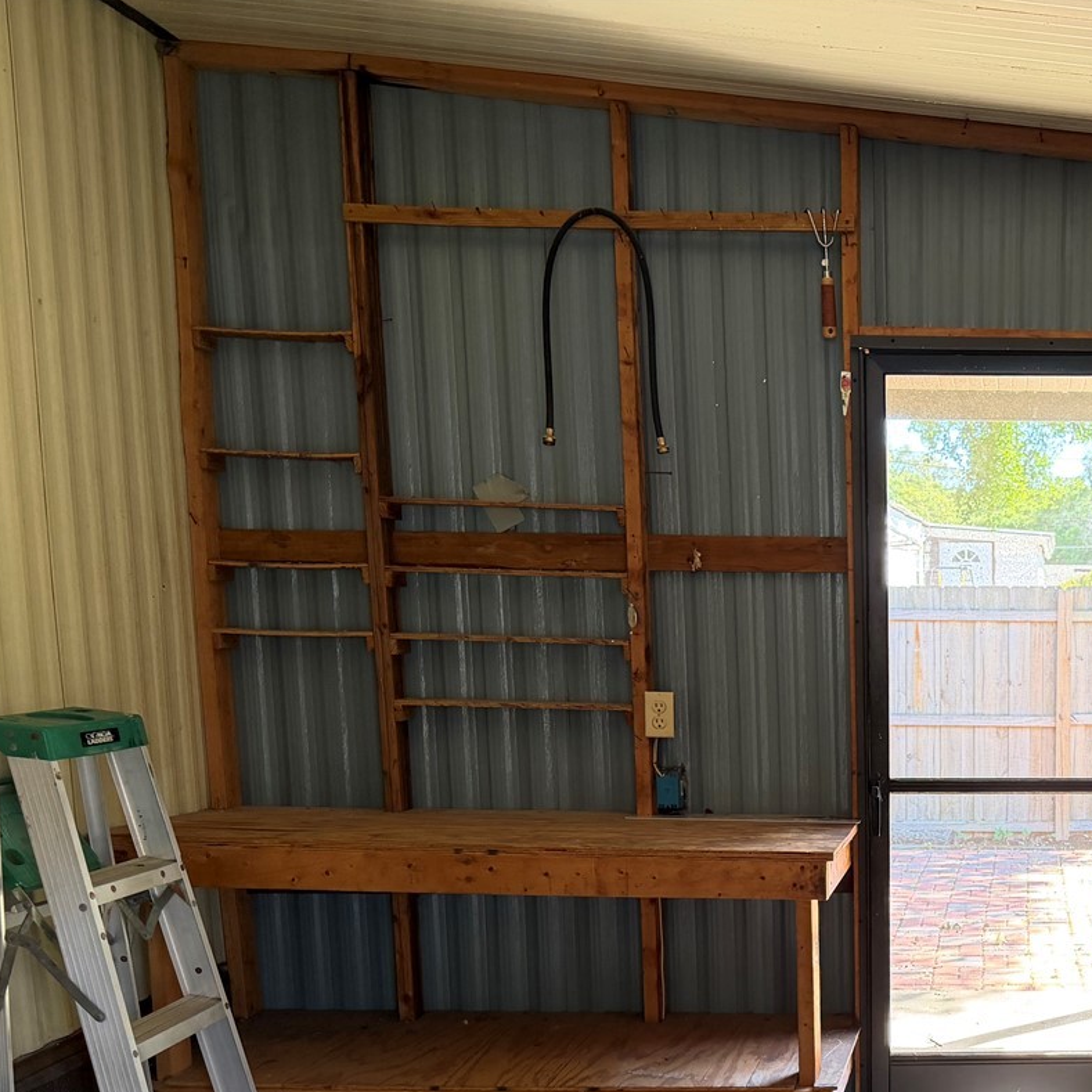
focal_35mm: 43
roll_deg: -0.4
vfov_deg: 38.1
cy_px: 825
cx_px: 1066
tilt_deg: -8.4
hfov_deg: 35.8
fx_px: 1535
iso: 200
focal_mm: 6.76
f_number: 1.78
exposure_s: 1/77
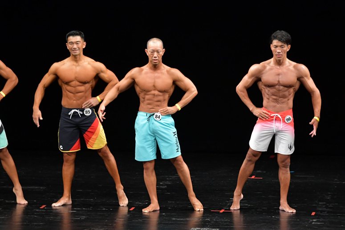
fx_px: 2443
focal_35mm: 255
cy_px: 115
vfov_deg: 5.4
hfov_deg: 8.1
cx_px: 172
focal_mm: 170
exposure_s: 1/400
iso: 3200
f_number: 5.6
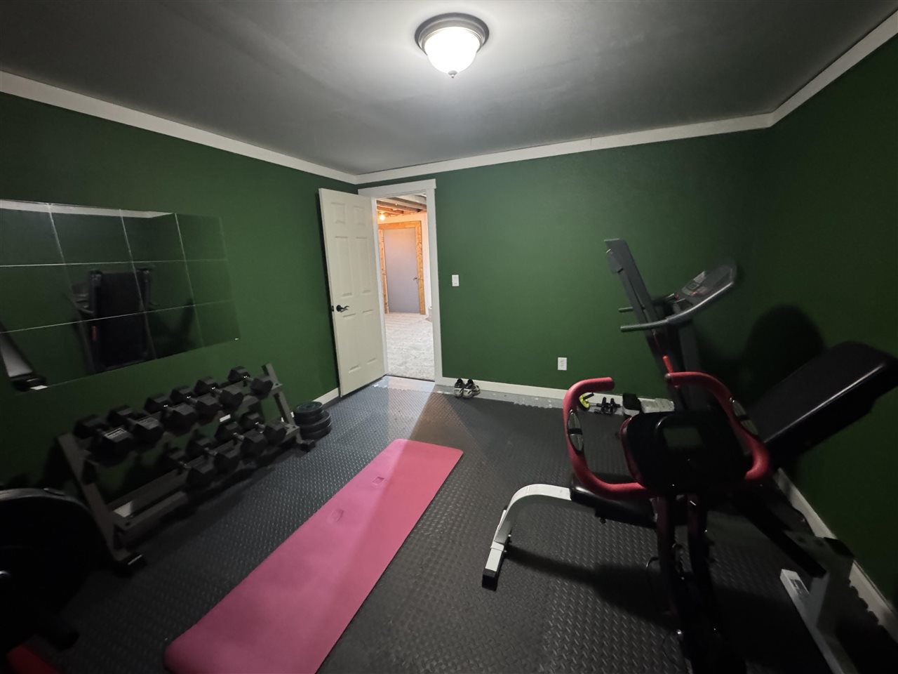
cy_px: 337
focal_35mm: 14
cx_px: 449
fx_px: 363
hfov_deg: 102.1
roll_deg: +2.2
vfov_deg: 85.7
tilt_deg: -14.5
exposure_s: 1/40
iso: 1250
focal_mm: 2.22
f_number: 2.2
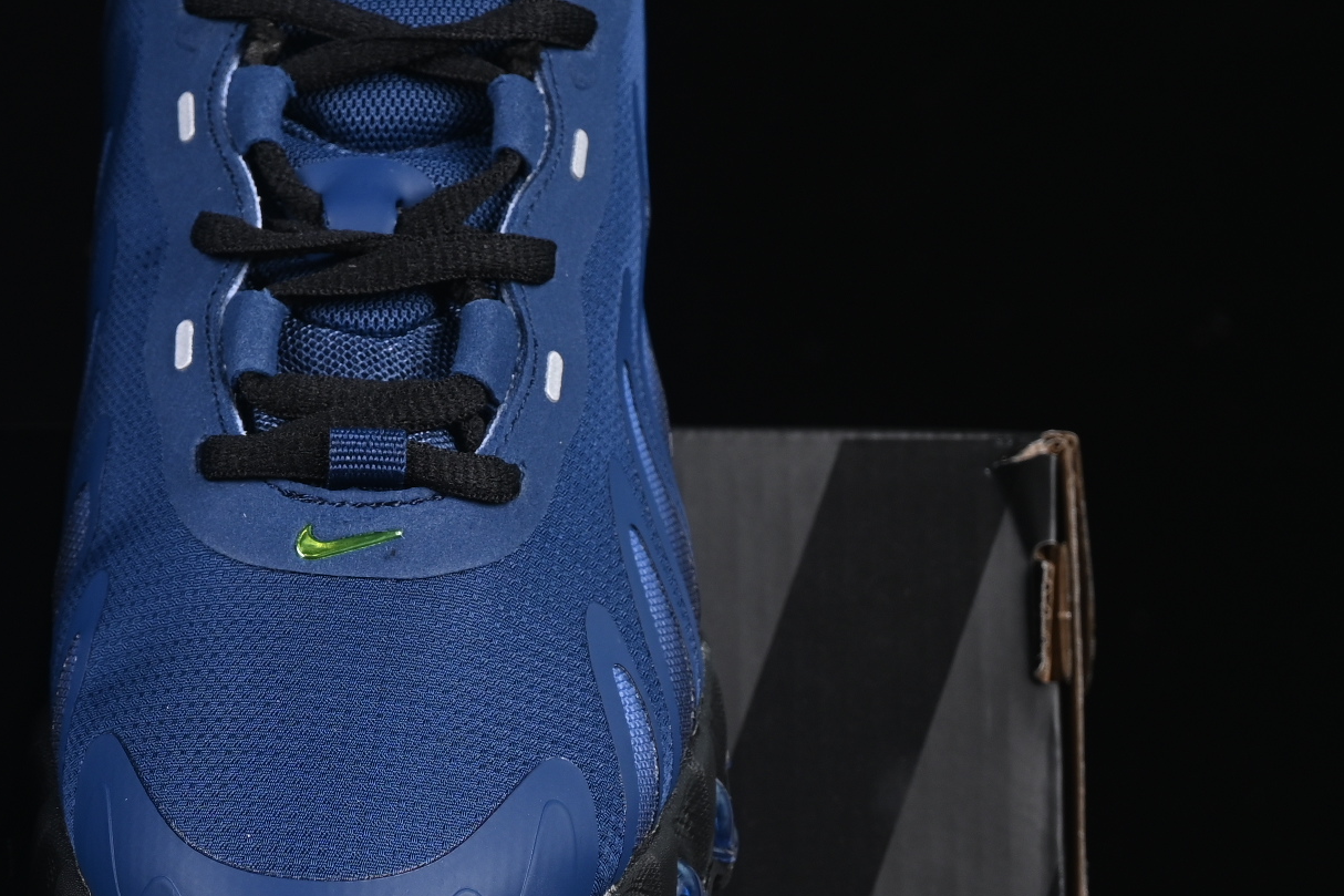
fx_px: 6420
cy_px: 424
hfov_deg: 11.8
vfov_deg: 8.0
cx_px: 20
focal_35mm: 172
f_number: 6.3
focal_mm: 50
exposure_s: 1/60
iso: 160
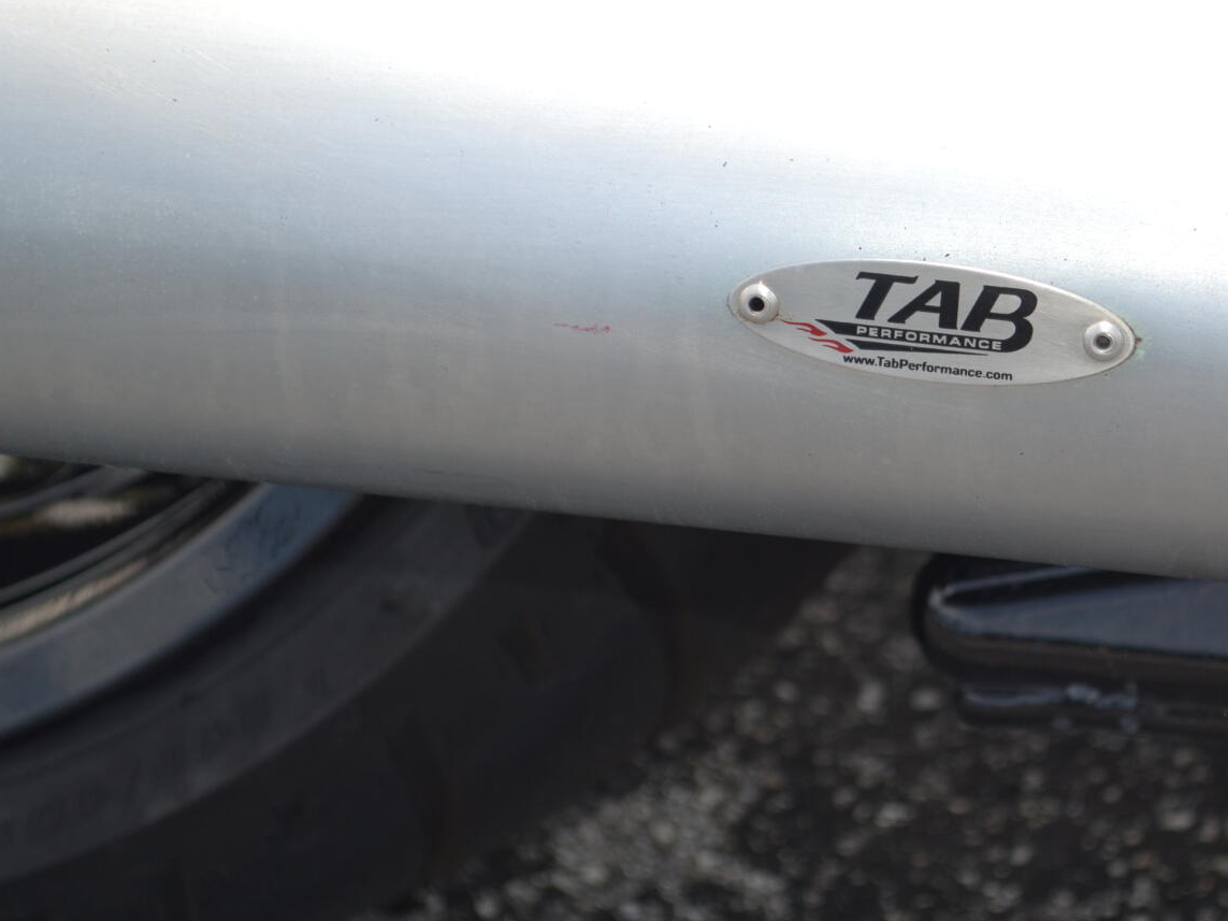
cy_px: 263
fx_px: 4925
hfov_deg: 14.2
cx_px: 930
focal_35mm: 139
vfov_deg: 10.7
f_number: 5.6
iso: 100
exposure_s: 1/200
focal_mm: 55
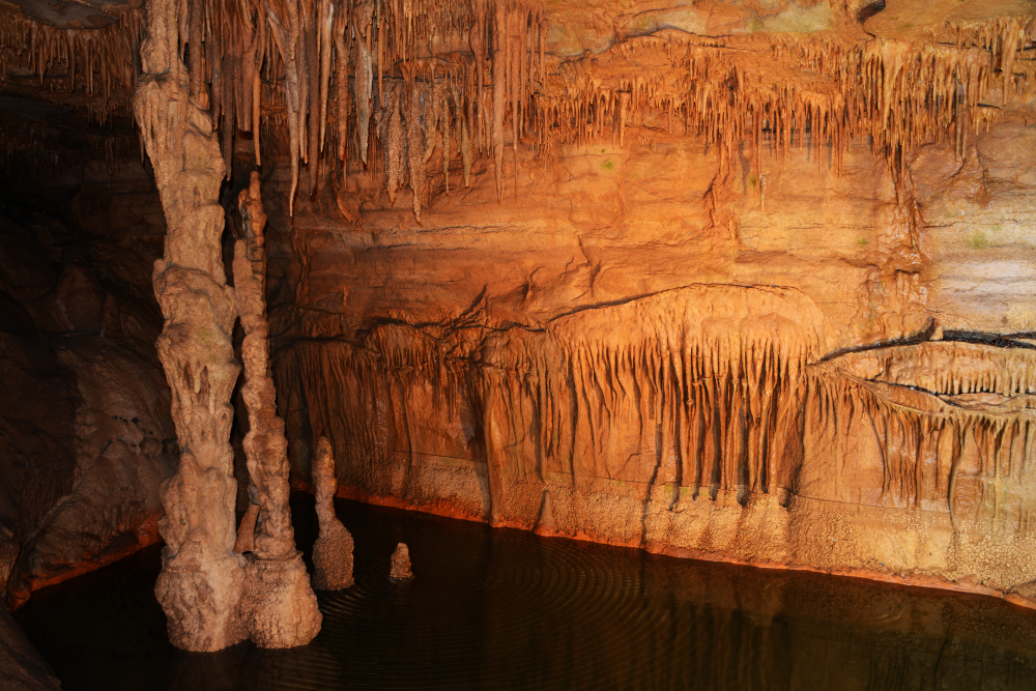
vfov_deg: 41.1
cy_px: 346
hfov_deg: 58.7
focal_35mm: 32
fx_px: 921
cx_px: 518
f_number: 8
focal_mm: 32
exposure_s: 1/2
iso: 800
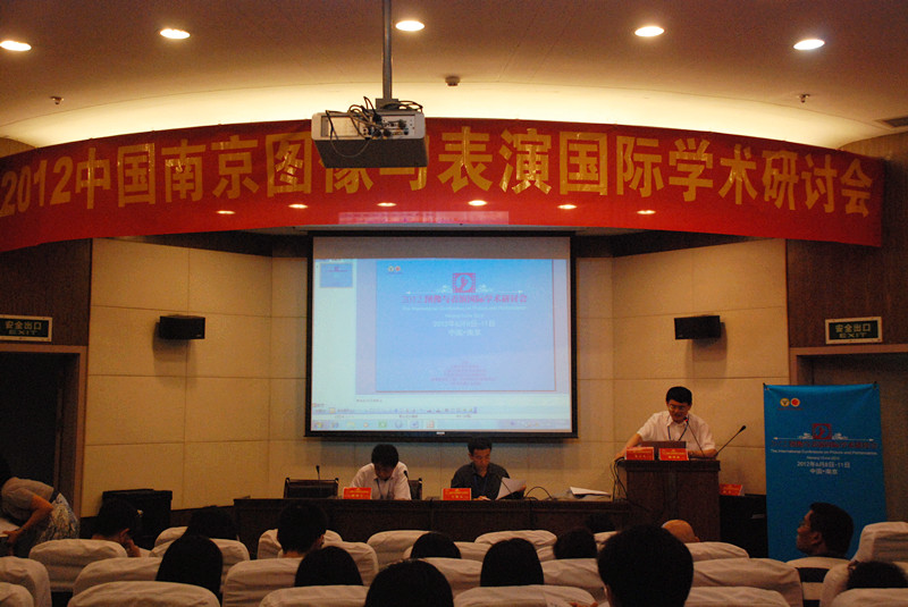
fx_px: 1174
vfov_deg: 29.0
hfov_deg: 42.3
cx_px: 454
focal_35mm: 46
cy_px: 304
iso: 1600
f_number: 5.6
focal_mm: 31
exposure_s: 1/100
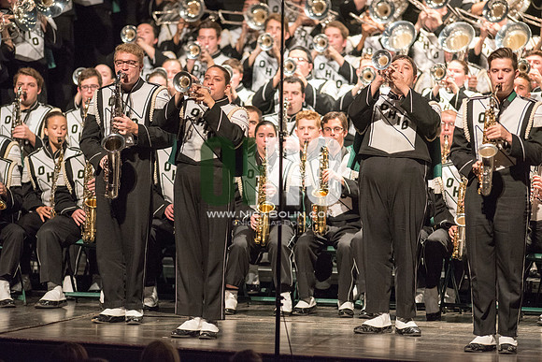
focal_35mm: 300
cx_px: 271
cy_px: 181
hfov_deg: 6.9
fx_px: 4518
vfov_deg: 4.6
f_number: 2.8
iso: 4000
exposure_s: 1/320
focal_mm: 300
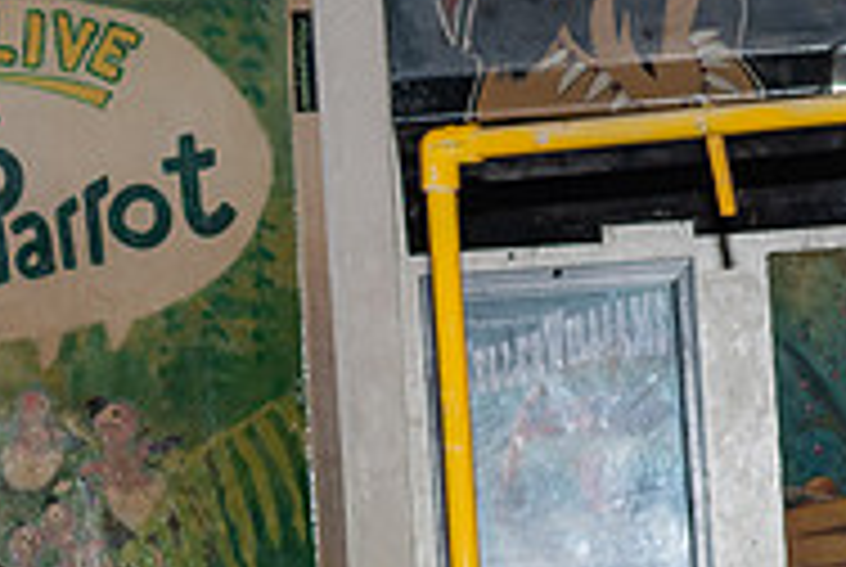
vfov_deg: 5.3
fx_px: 6167
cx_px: -274
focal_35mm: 262
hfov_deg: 7.7
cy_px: 583
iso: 800
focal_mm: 85
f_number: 5.6
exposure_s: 1/160
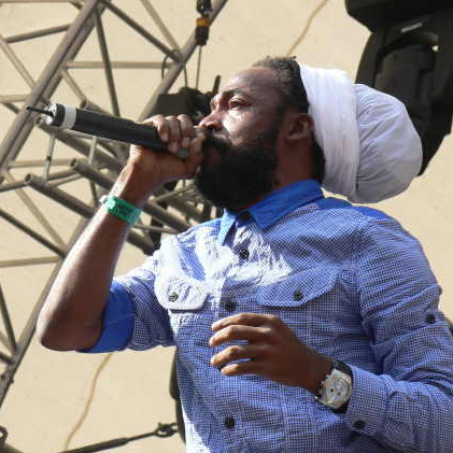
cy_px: 280
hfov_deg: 9.0
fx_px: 2872
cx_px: 226
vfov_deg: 9.0
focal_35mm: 194
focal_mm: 28
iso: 64
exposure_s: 1/160
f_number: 4
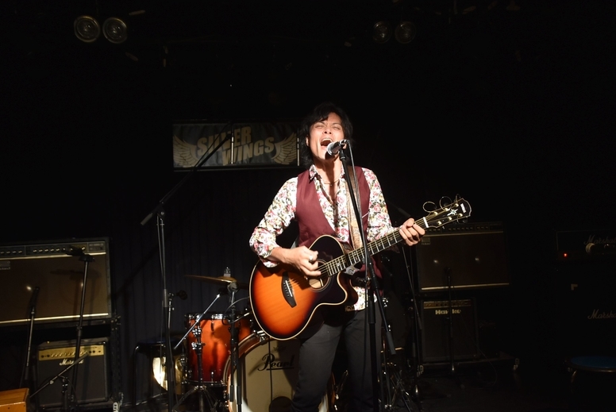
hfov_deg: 55.8
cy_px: 208
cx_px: 311
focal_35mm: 34
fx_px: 582
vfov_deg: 39.0
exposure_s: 1/30
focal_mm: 22
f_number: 4
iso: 640
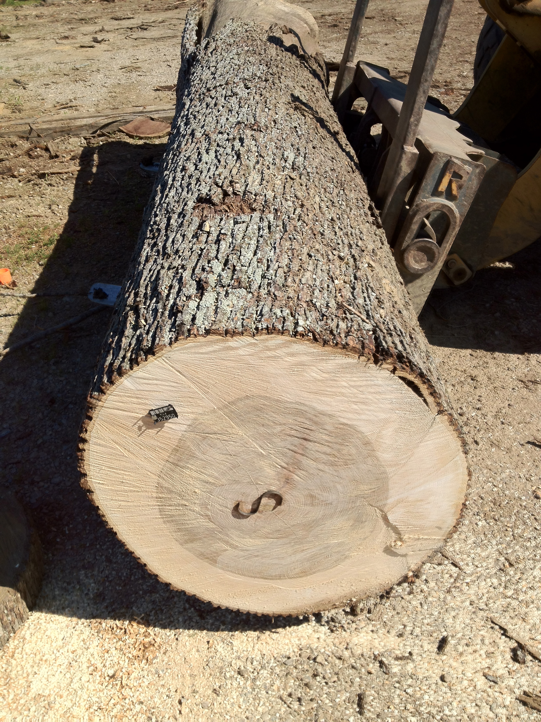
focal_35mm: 35
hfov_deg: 40.7
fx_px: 729
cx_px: 270
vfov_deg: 52.6
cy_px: 361
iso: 64
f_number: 2.4
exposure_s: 1/2762
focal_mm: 4.28
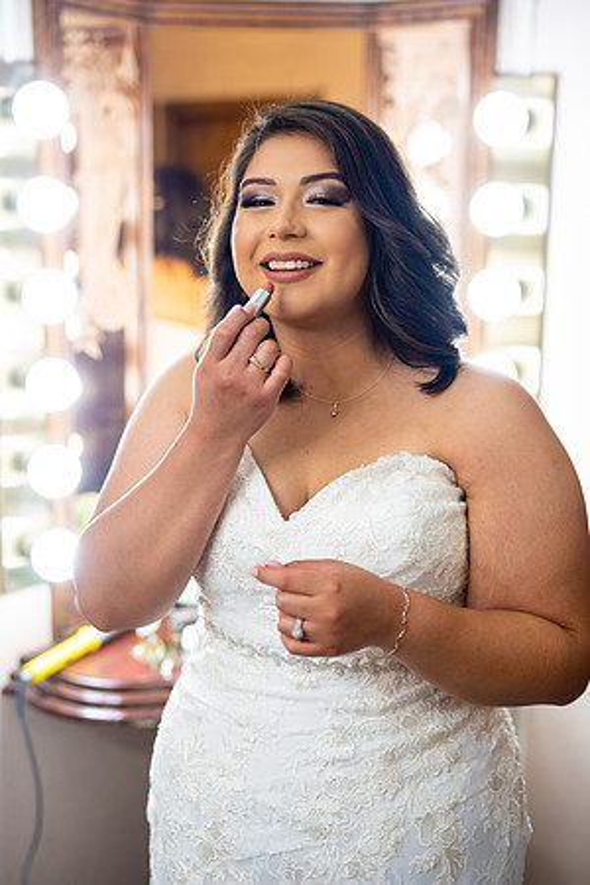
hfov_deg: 27.0
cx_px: 295
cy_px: 442
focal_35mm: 50
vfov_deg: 39.6
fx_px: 1229
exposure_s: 1/125
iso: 500
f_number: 2
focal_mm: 50
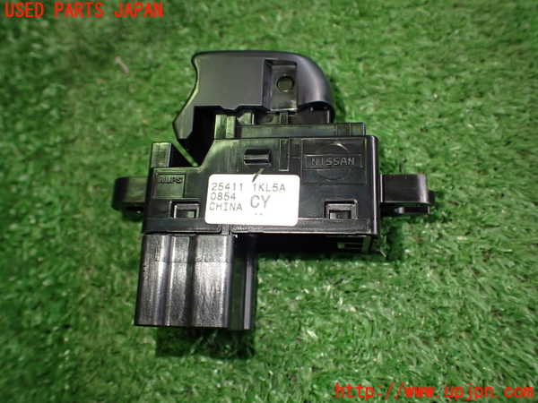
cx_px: 269
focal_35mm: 30
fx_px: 466
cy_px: 202
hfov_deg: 60.0
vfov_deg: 46.8
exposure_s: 1/125
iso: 400
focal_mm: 5.4
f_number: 2.3
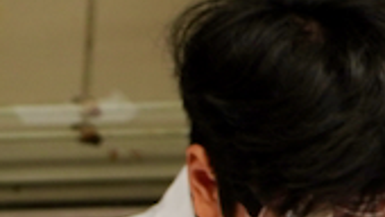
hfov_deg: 6.6
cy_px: 441
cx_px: -401
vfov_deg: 3.8
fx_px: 3219
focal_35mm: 315
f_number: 4
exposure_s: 1/160
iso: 500
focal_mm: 40
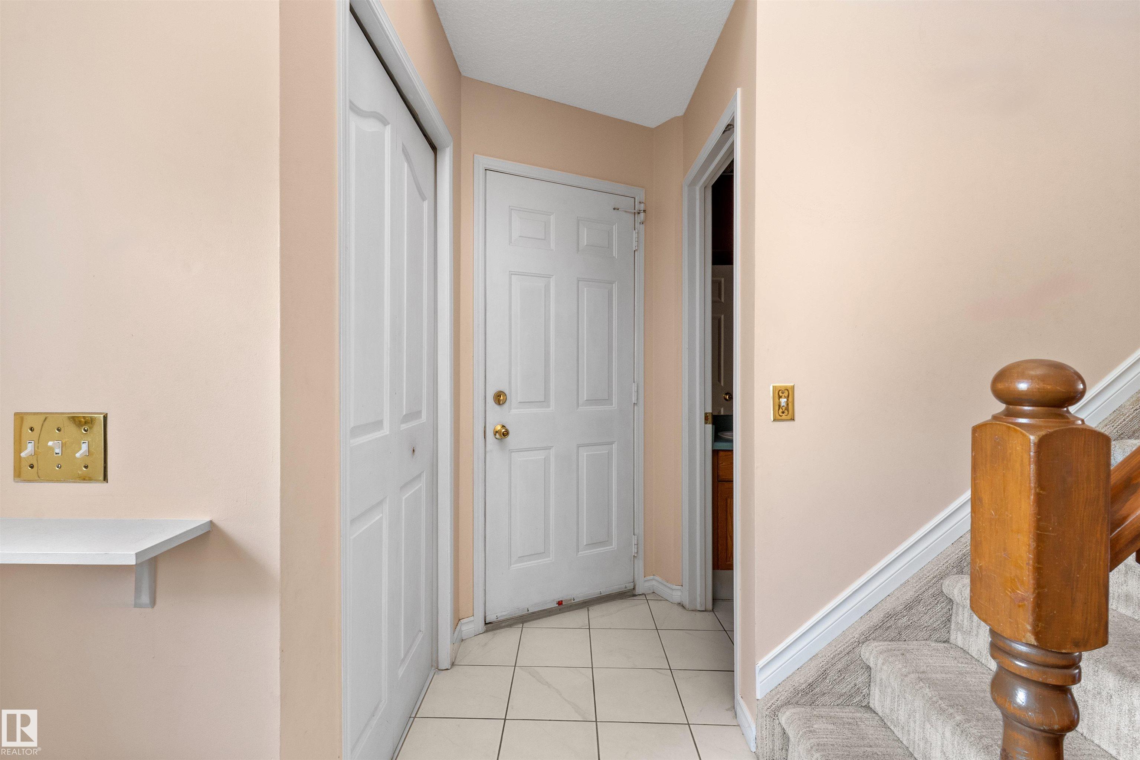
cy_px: 380
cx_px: 570
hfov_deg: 100.4
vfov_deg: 77.3
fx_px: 475
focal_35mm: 15
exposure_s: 1.3
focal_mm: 10
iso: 400
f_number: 11
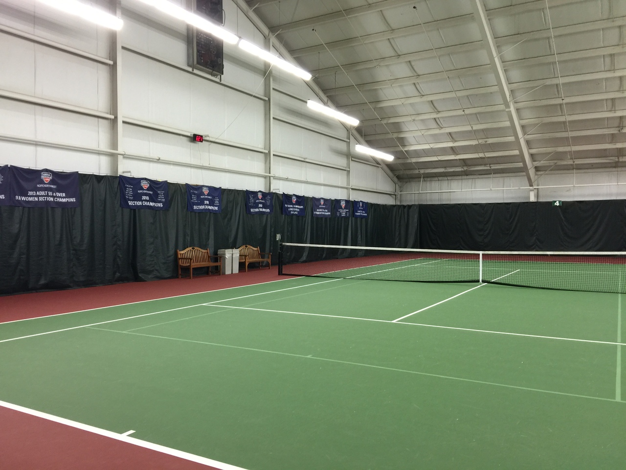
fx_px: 524
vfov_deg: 48.2
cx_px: 313
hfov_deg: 61.7
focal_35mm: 29
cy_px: 235
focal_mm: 4.15
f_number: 2.2
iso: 50
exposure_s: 1/15
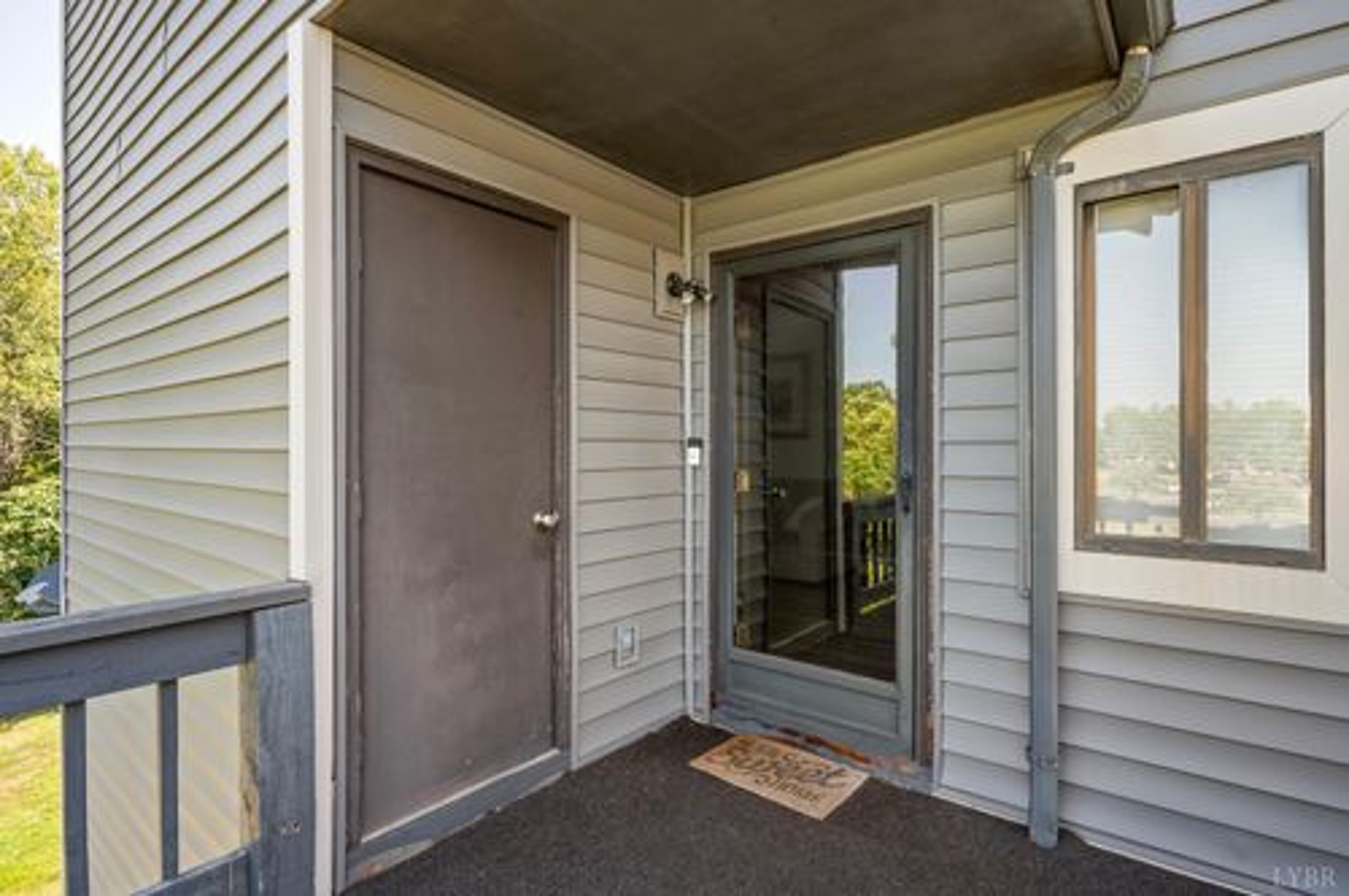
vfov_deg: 70.3
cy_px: 448
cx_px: 674
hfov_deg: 93.3
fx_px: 636
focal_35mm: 17
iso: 200
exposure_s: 1/25
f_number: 8
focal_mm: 17
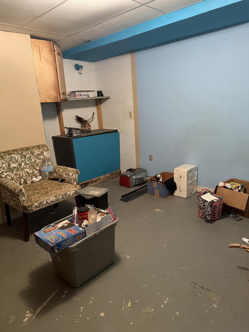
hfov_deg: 56.8
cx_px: 124
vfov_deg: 71.6
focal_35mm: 24
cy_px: 166
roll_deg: +3.3
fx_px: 230
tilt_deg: -15.0
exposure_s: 1/30
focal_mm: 6.76
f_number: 1.78
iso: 800
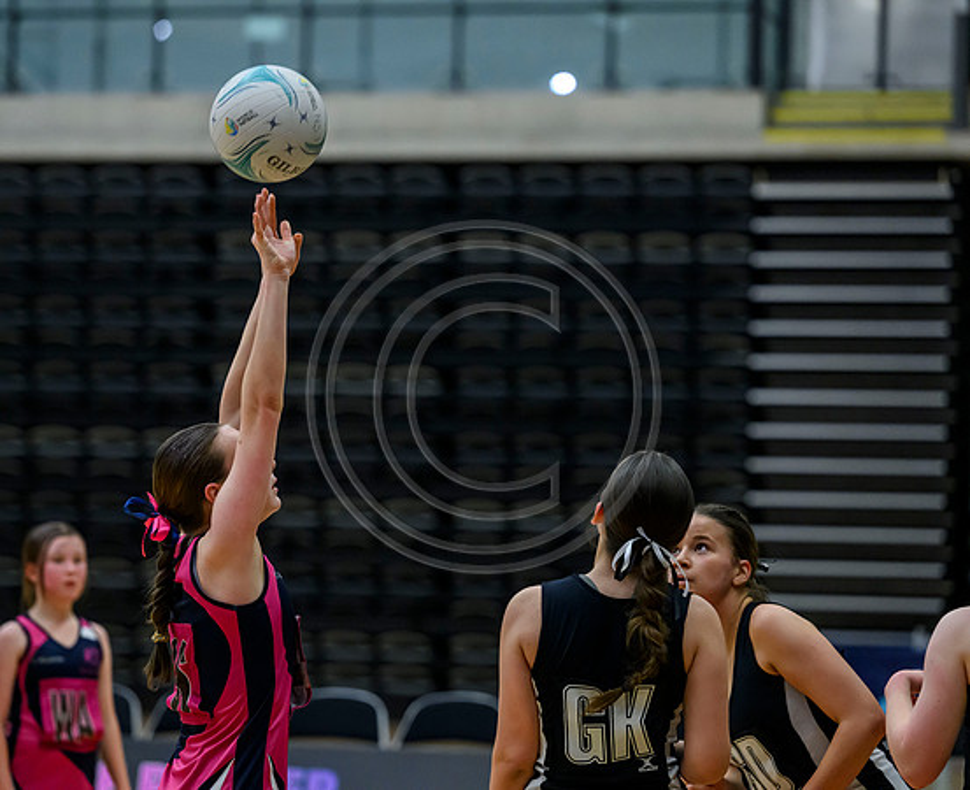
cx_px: 377
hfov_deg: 10.9
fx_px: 5100
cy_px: 395
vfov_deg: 8.9
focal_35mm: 176
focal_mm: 155
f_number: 3.5
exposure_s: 1/1000
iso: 6400
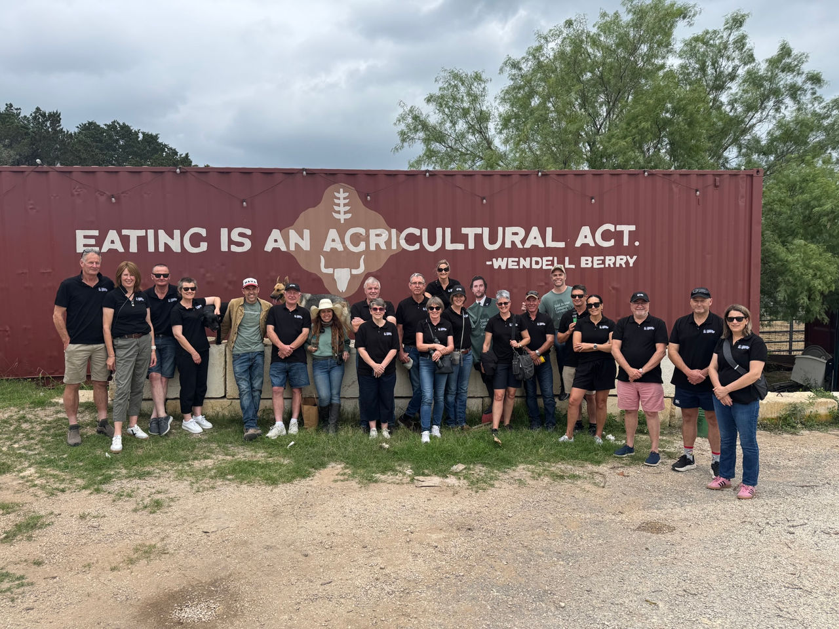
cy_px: 314
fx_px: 582
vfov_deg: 56.8
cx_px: 420
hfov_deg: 71.6
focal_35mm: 24
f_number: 1.78
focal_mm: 6.76
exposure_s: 1/1721
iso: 80
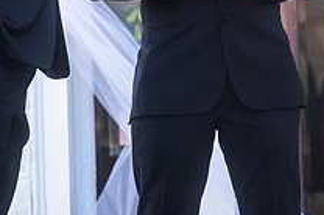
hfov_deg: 3.7
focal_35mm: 559
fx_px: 5023
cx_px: 212
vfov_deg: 2.4
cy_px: -66
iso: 100
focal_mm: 200
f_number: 3.5
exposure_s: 1/400
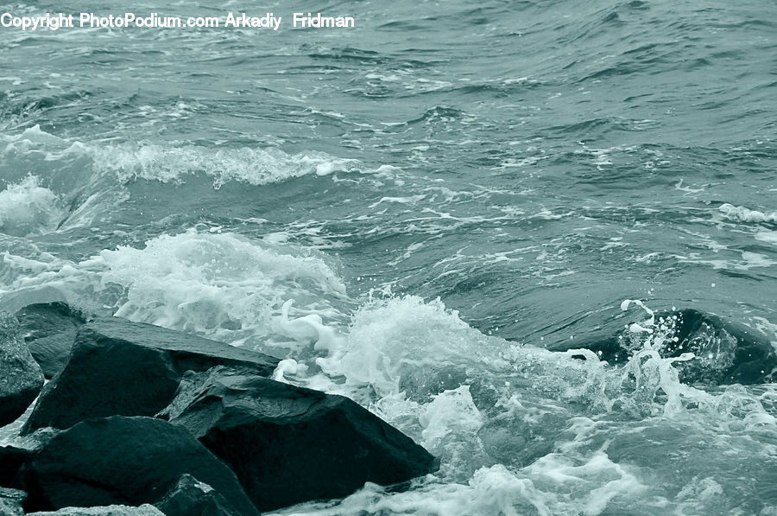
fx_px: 3071
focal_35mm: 142
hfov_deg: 14.4
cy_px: 258
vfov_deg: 9.6
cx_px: 388
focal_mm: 95
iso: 800
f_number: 8
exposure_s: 1/4000
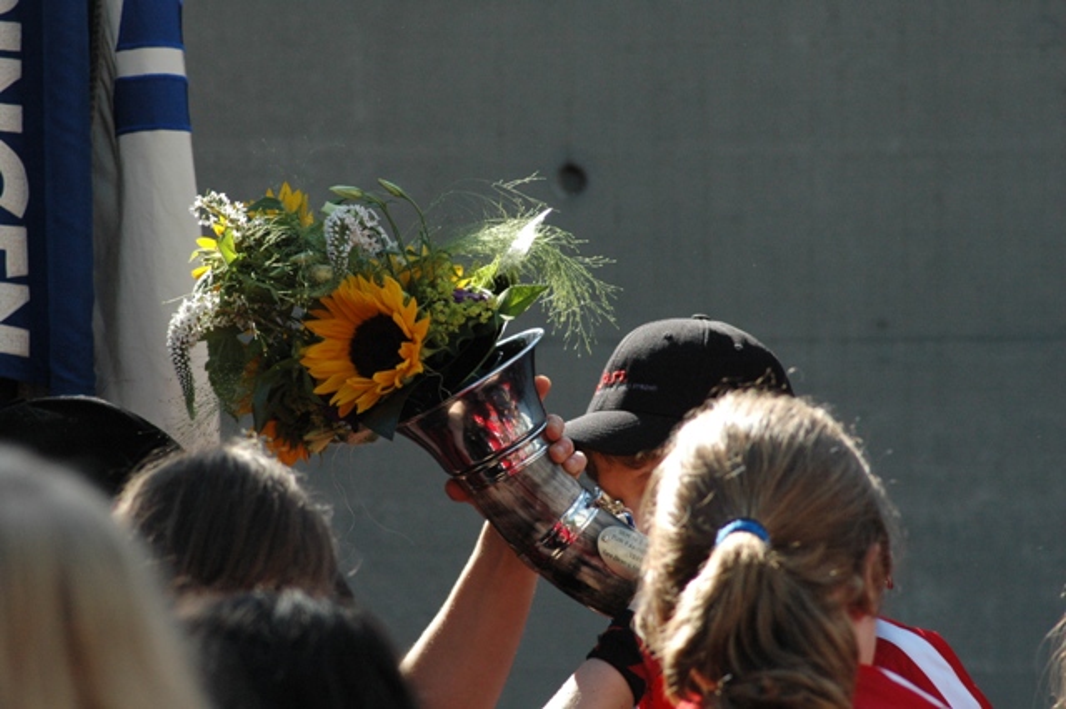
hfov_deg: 7.2
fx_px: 8434
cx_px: 533
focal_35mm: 285
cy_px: 354
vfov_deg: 4.8
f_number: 7.1
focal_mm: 190
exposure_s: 1/800
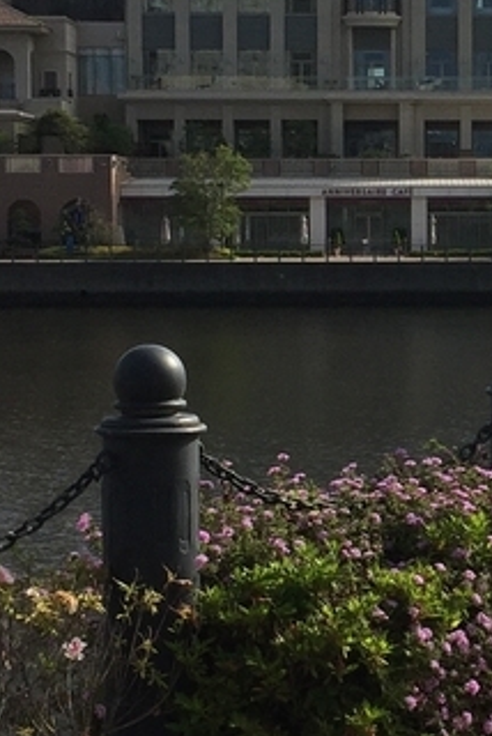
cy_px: 375
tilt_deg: -3.4
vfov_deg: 18.1
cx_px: 563
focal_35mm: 113
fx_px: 2311
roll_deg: -0.5
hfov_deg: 11.9
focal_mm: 4.15
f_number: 2.2
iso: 32
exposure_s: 1/3597
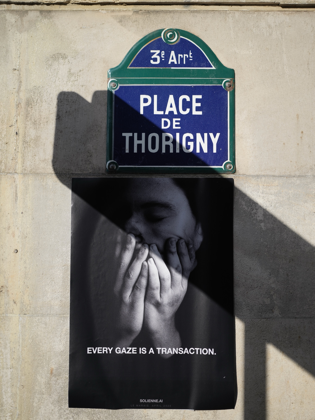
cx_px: 158
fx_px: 522
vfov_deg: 43.9
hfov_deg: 33.6
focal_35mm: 43
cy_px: 210
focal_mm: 55
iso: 100
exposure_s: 1/1000
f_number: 2.5
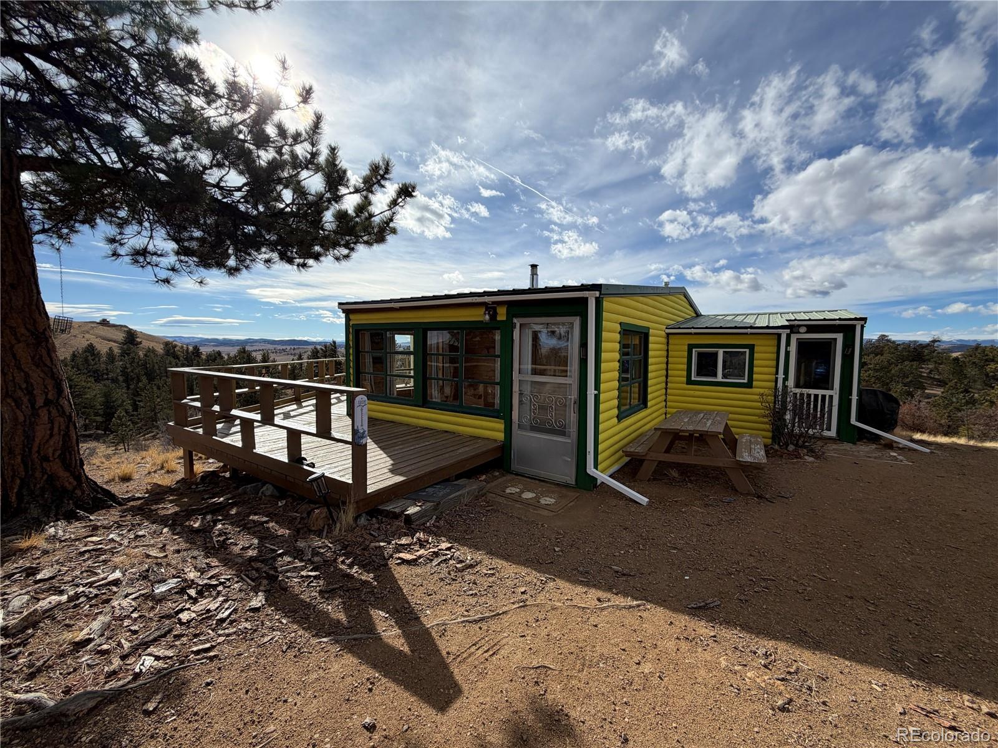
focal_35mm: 14
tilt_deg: -4.2
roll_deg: -0.6
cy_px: 374
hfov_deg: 102.1
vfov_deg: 85.7
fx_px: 404
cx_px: 499
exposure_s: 1/1339
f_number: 2.2
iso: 20
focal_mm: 2.22
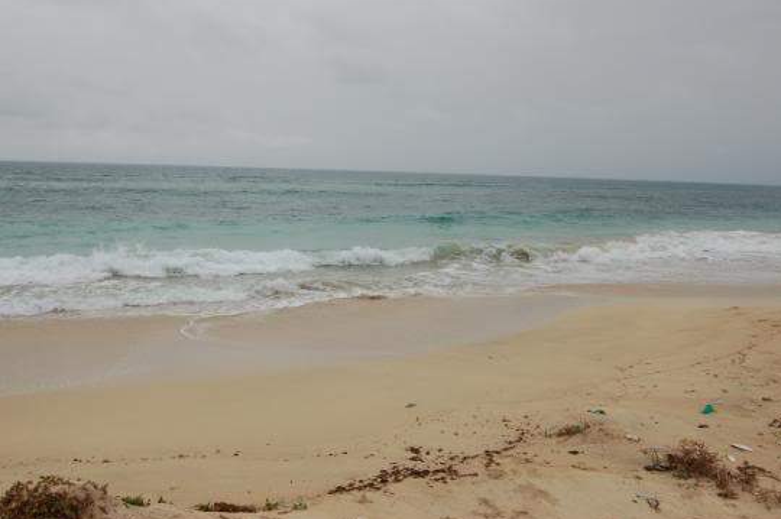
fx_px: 694
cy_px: 220
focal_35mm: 32
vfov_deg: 40.9
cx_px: 382
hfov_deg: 58.8
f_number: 11
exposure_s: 1/500
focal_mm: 18
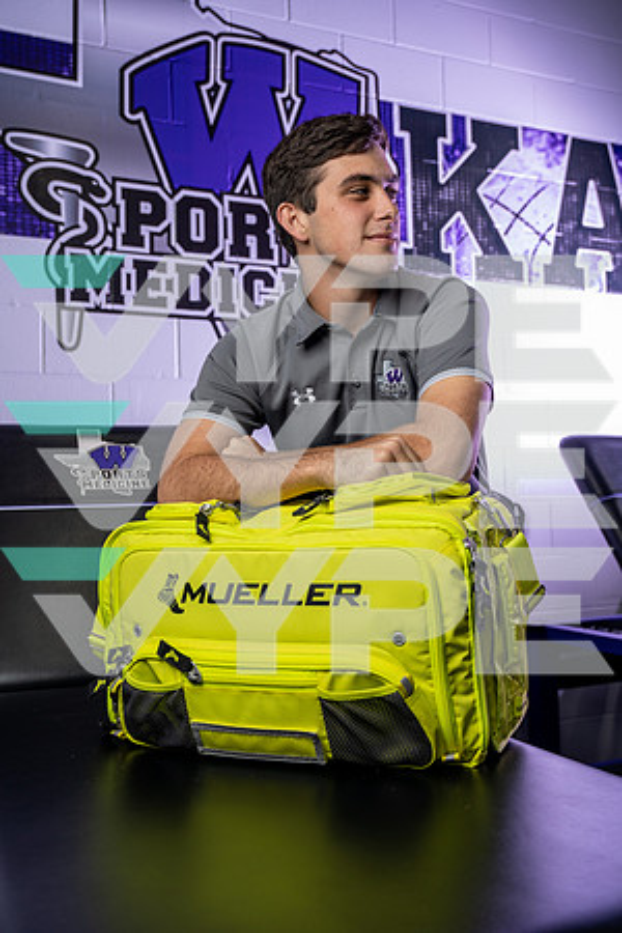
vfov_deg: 53.1
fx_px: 933
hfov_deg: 36.9
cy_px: 466
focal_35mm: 36
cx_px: 311
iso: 250
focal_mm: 36
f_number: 4.5
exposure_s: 1/250
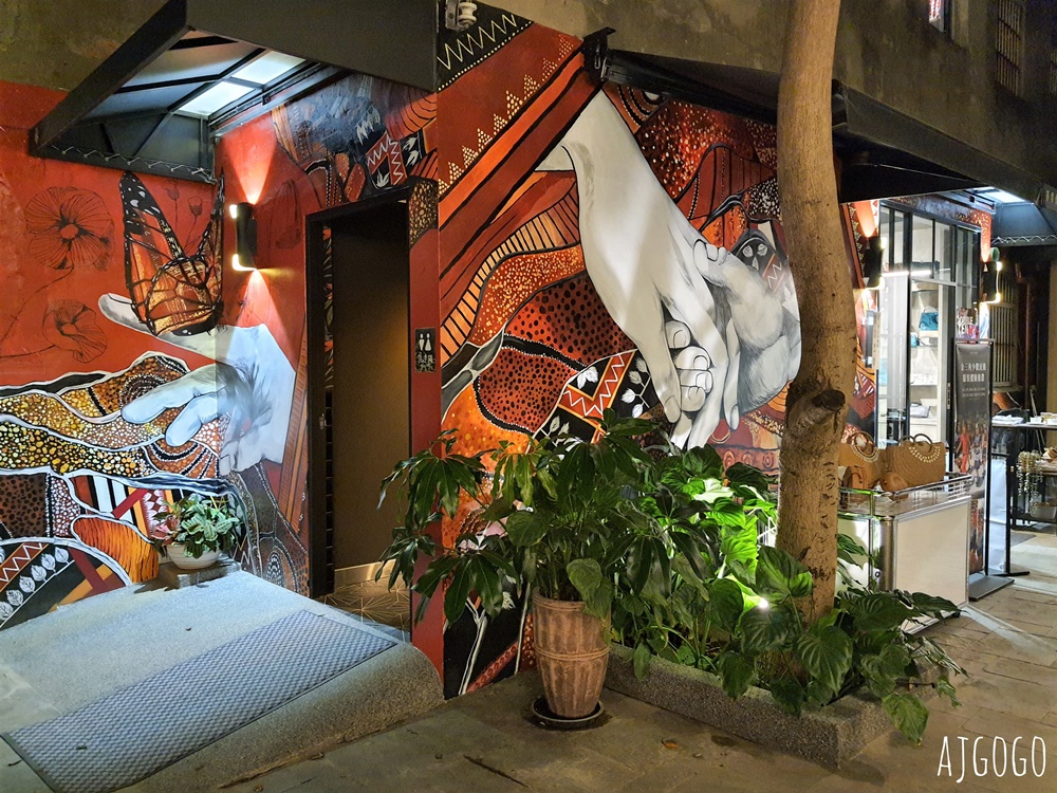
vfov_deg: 53.1
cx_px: 528
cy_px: 396
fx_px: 794
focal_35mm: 26
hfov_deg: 67.3
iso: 640
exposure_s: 1/30
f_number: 1.7
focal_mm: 4.32
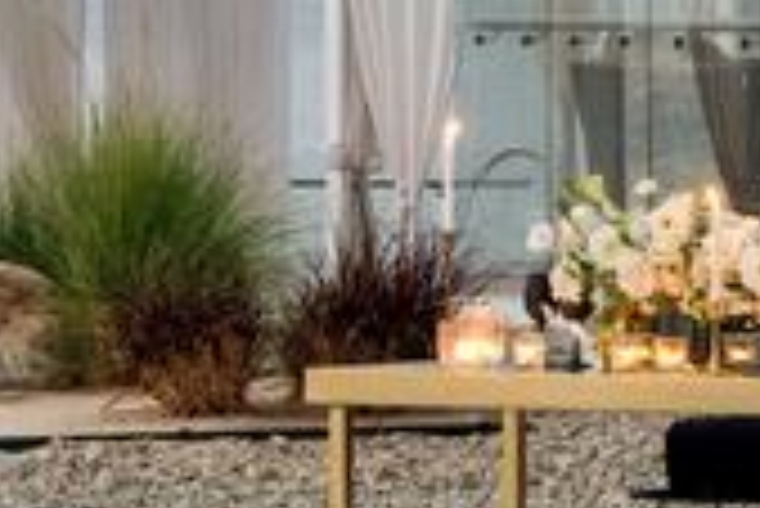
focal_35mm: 496
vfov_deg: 2.8
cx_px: -85
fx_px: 10480
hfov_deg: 4.1
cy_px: 355
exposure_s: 1/60
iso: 2500
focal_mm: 70
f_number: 5.6
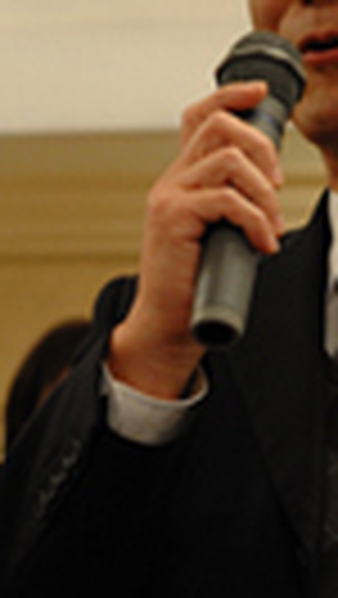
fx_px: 2799
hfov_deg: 6.9
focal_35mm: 176
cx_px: 54
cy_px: 378
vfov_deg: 12.2
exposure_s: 1/100
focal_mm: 35
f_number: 2.8
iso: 1250
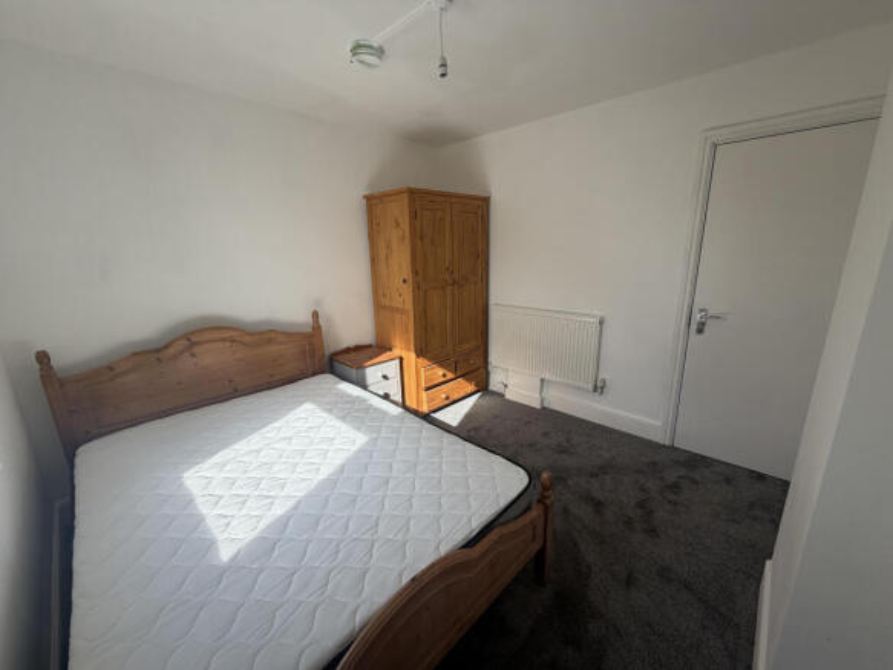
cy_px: 335
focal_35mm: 14
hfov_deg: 102.1
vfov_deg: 85.7
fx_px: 361
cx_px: 446
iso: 64
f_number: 2.2
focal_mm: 2.22
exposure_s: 1/421
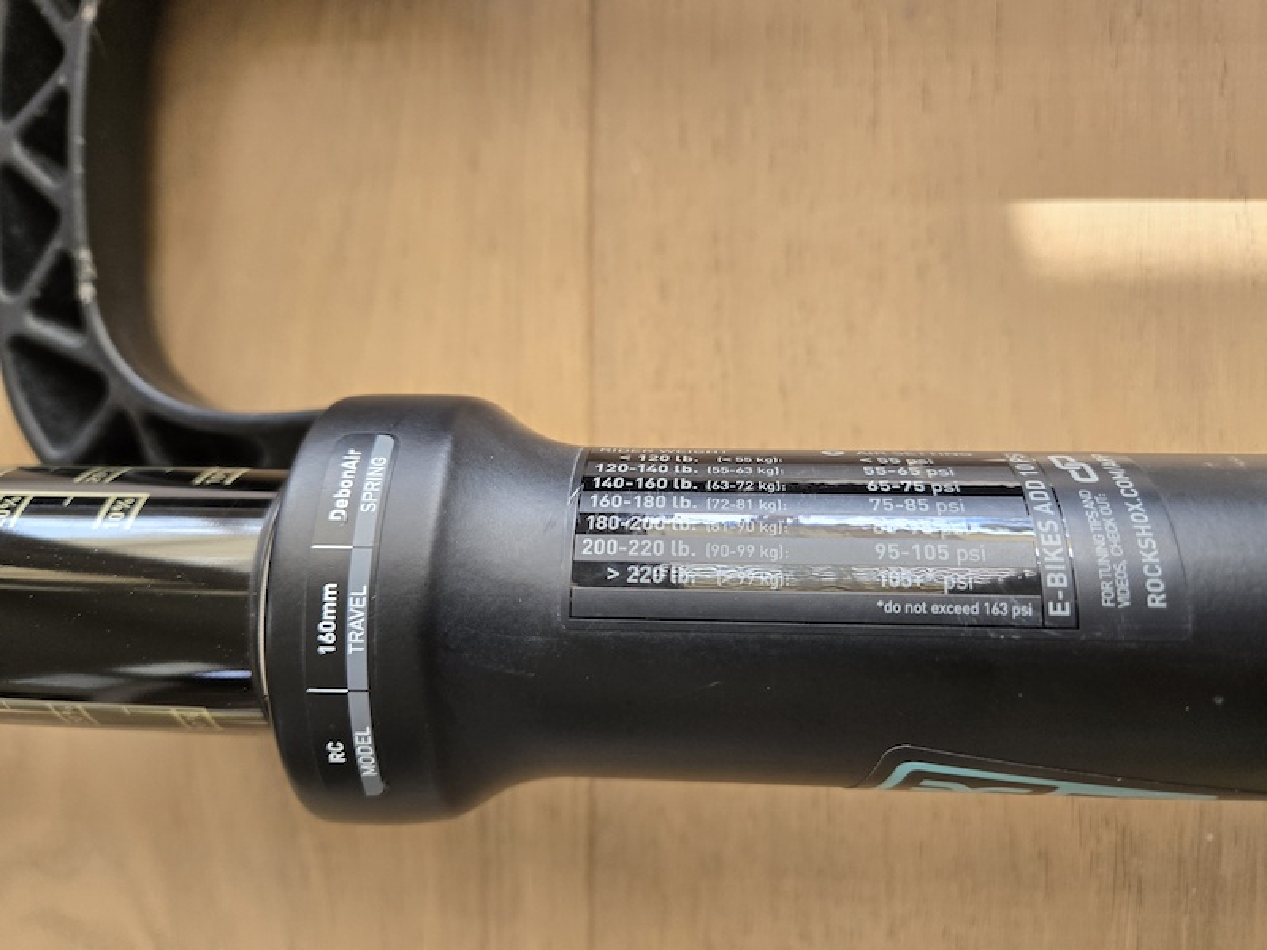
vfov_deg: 58.9
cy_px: 475
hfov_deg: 73.9
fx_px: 842
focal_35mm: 23
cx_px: 634
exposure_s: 1/180
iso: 200
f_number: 1.8
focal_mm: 5.4
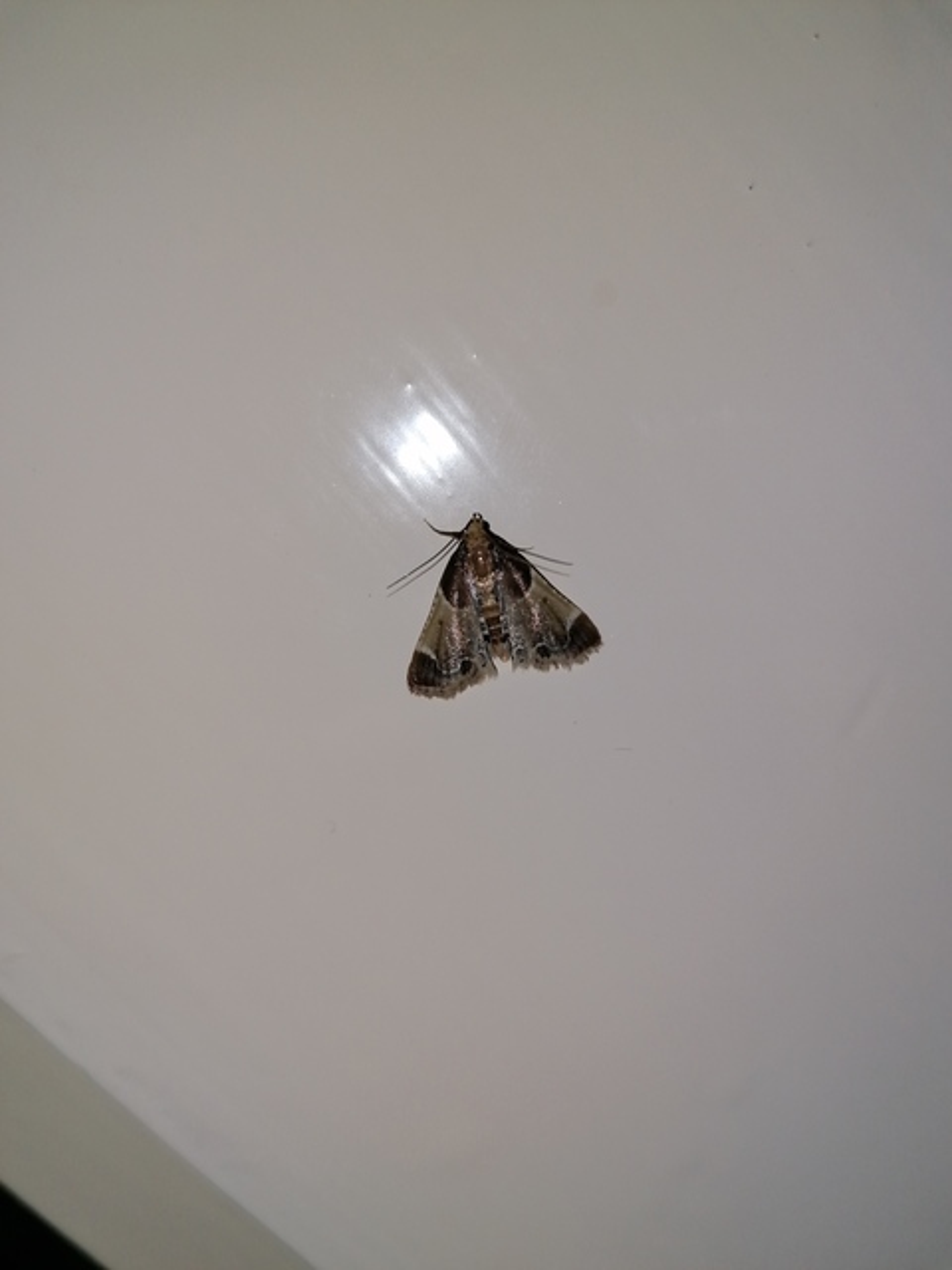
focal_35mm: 27
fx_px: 990
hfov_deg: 51.4
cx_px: 476
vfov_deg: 65.3
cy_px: 635
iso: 50
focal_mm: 4.75
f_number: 1.8
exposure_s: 1/147
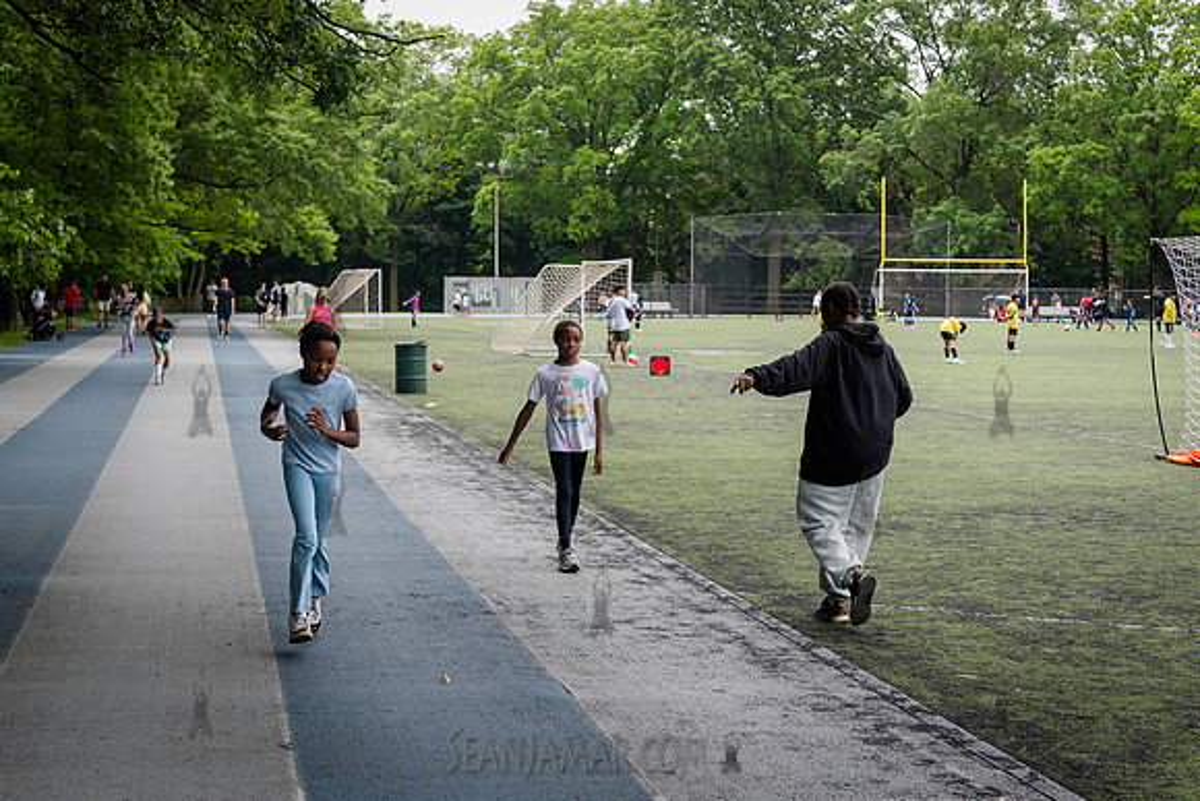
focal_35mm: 72
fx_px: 2386
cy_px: 432
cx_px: 645
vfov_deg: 19.0
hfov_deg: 28.2
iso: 400
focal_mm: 56
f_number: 4.5
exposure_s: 1/1000
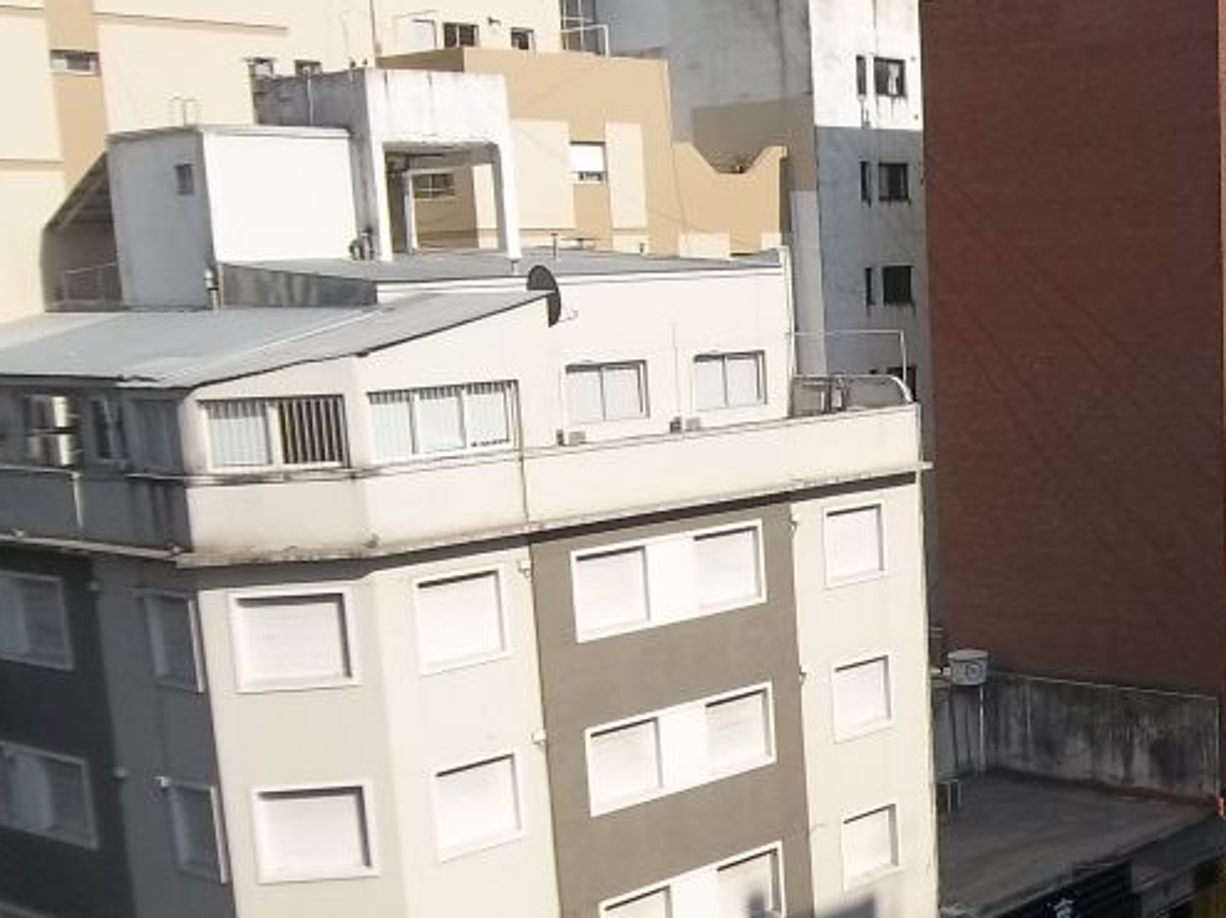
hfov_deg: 32.9
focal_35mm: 56
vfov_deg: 25.7
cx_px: 1057
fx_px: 1982
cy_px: 705
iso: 80
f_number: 8.9
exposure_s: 1/200
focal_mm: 4.9
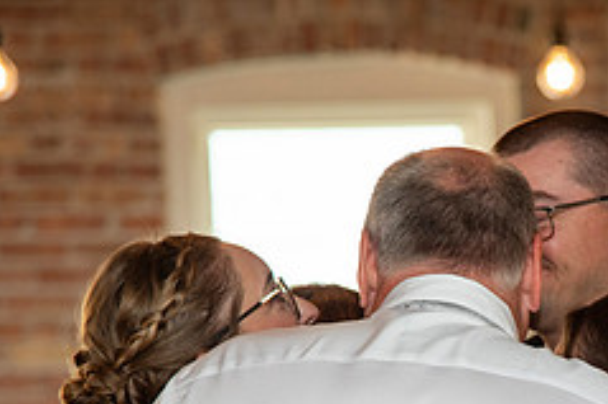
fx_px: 4506
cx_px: 572
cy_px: 469
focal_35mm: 267
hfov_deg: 7.7
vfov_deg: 5.1
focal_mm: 110
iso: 400
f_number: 4
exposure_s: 1/125
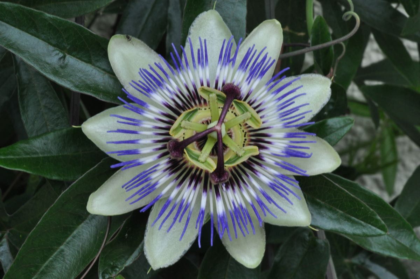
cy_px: 140
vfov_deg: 10.7
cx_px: 210
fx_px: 1486
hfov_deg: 16.1
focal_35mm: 128
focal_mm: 85
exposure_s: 1/20
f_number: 36
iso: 800
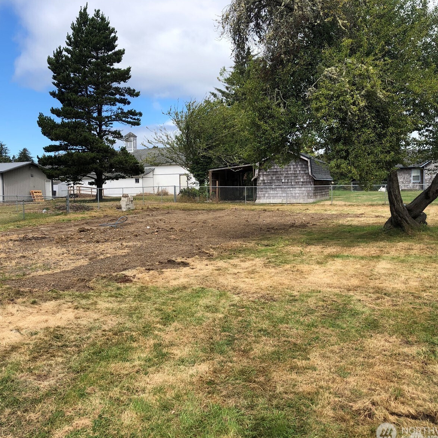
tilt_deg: -4.1
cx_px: 173
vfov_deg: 48.4
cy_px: 223
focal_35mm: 34
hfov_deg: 48.1
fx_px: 487
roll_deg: +1.2
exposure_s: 1/1453
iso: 20
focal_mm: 3.99
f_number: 1.8
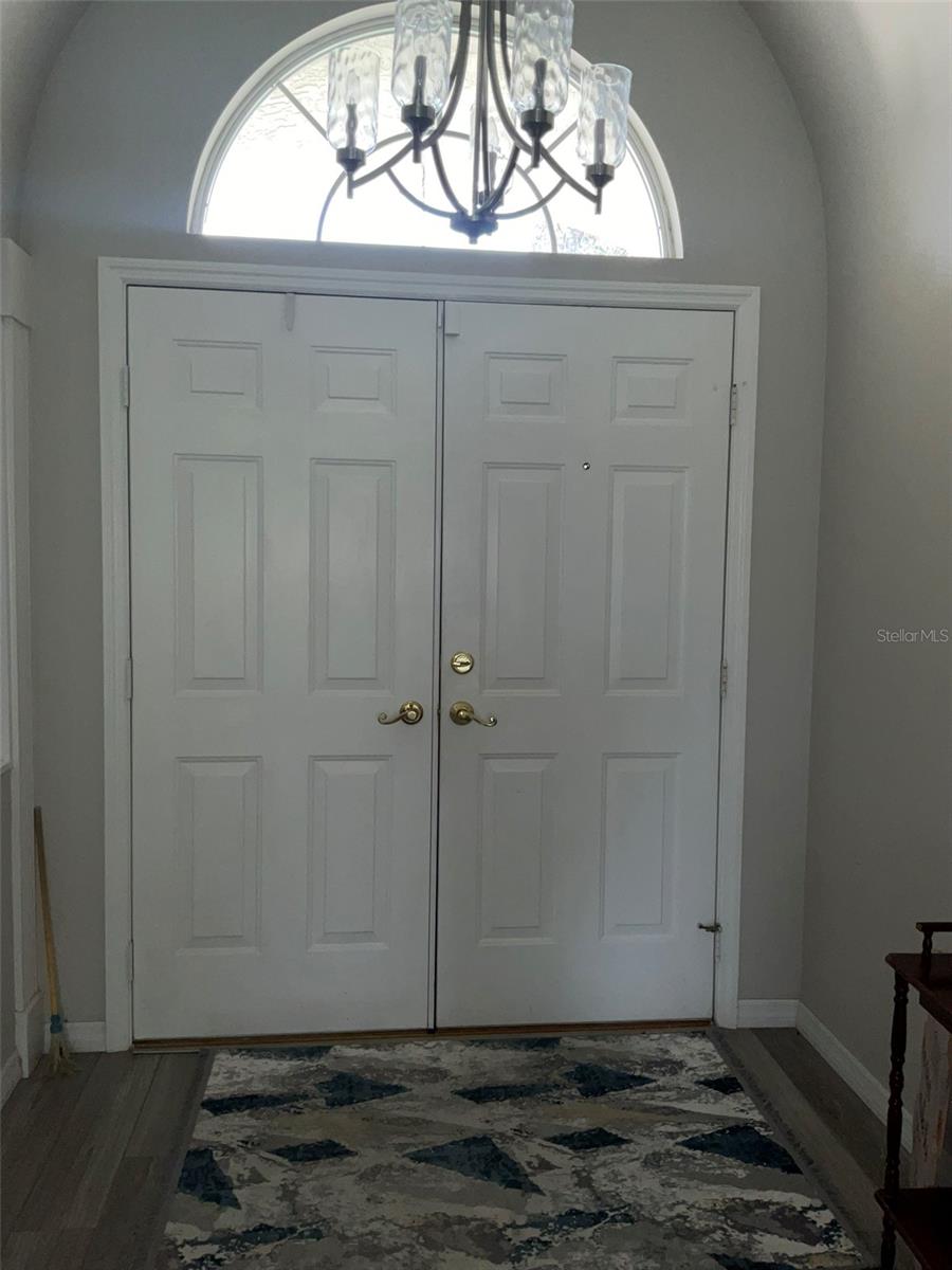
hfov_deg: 48.2
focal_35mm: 29
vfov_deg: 61.7
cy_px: 635
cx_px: 476
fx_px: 1063
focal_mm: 3
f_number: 1.8
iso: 16
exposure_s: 1/77
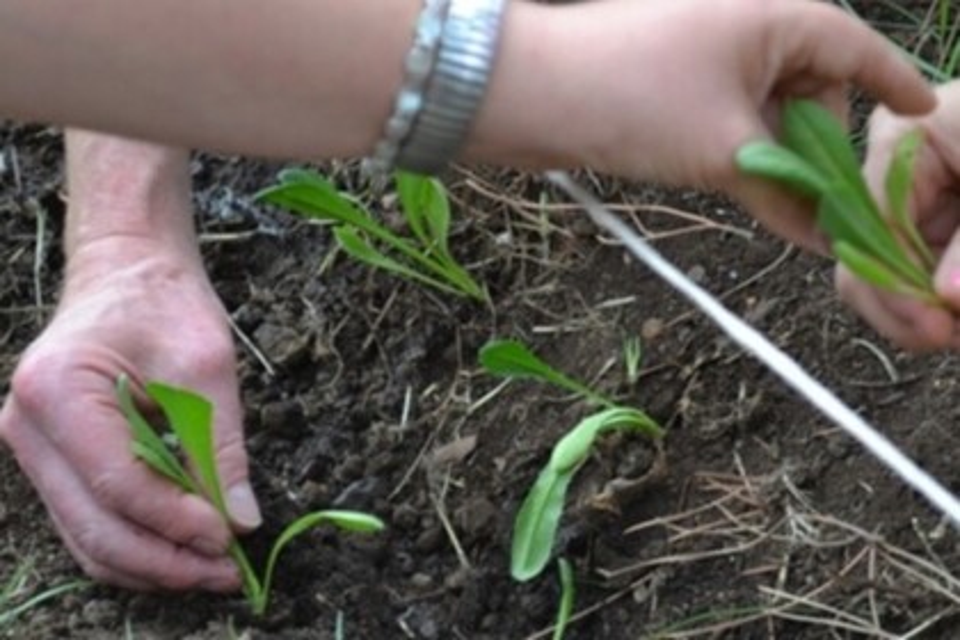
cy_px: 320
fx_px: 2200
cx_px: 480
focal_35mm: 82
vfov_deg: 16.6
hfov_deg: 24.6
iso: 400
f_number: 5.6
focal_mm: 55
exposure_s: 1/80
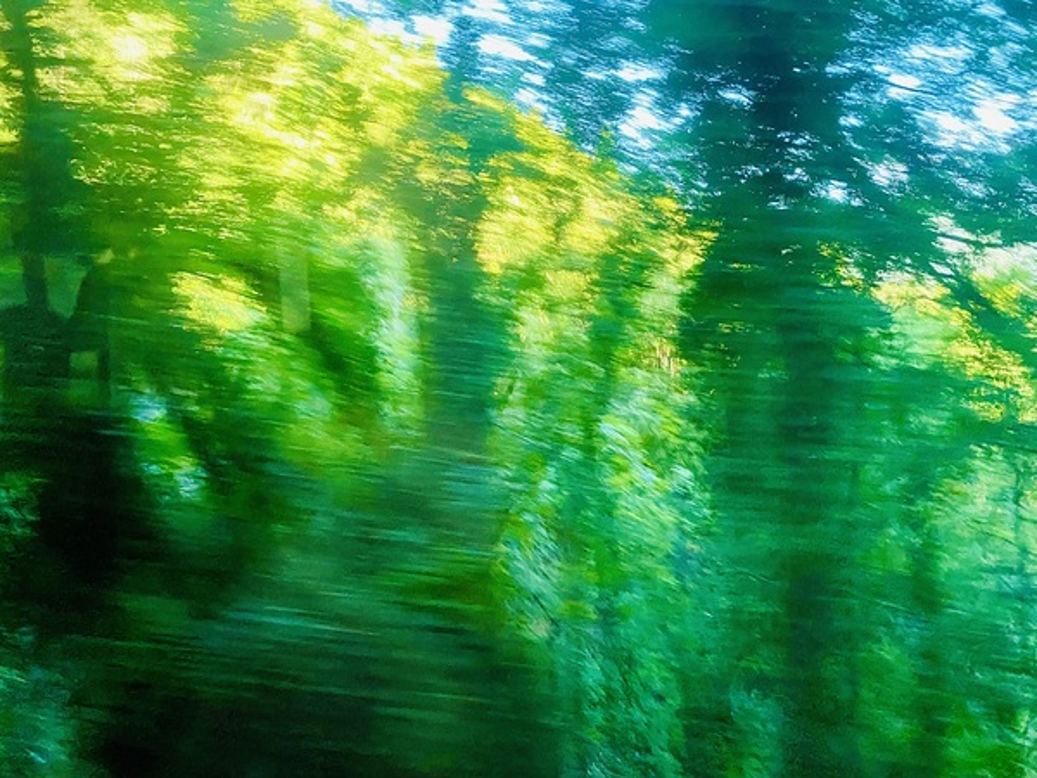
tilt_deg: -4.9
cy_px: 389
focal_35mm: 26
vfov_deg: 53.1
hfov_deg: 67.3
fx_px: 779
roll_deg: -11.6
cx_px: 518
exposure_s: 1/30
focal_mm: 4.25
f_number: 1.8
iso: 640
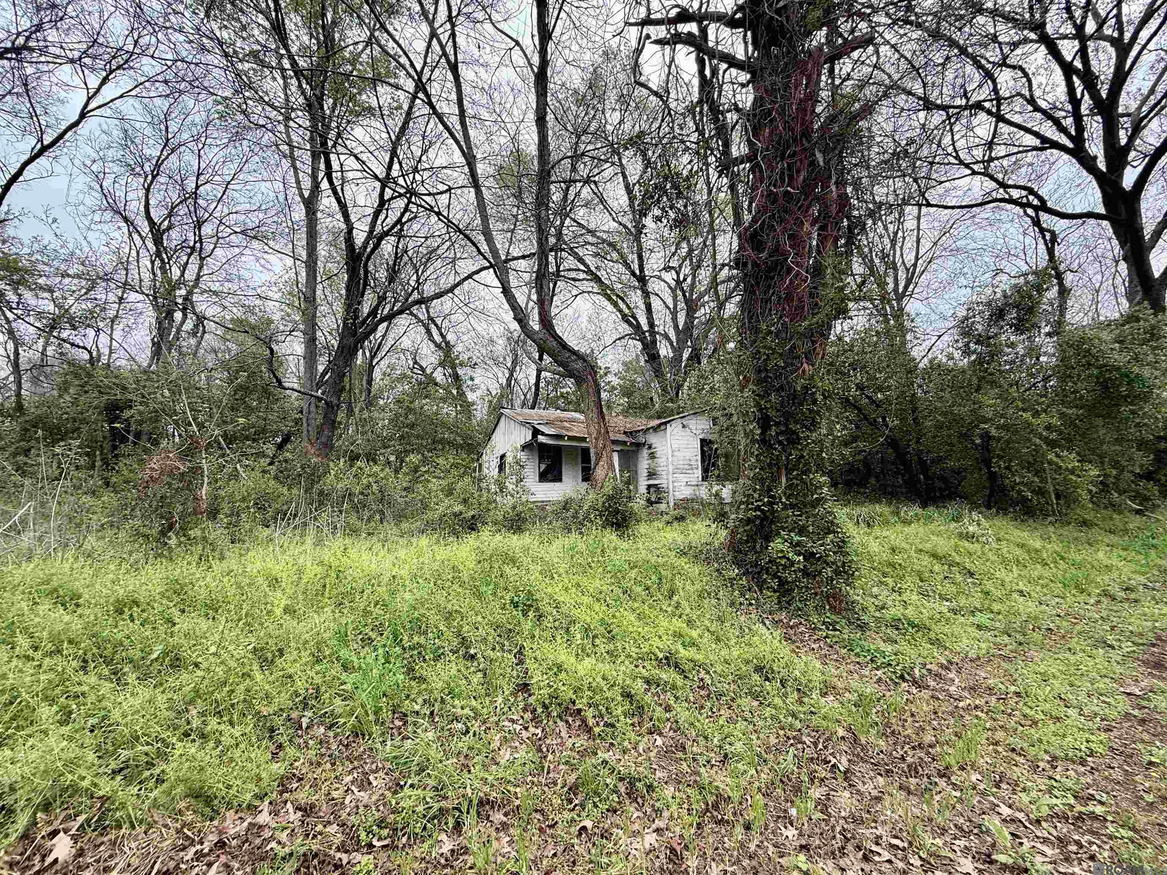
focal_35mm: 14
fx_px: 472
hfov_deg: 102.1
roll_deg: +0.7
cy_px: 438
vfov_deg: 85.7
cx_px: 584
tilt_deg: +8.6
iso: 64
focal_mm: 2.22
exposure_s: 1/328
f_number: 2.2
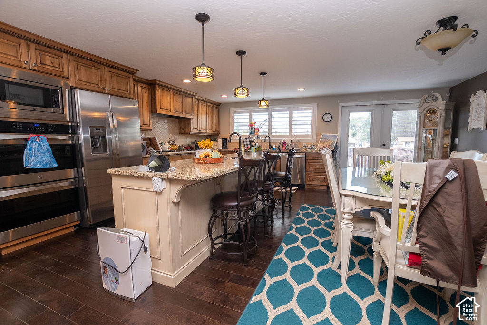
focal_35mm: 15
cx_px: 244
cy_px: 162
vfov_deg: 76.7
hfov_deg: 99.7
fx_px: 205
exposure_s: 1/160
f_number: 5
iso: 1000
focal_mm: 10
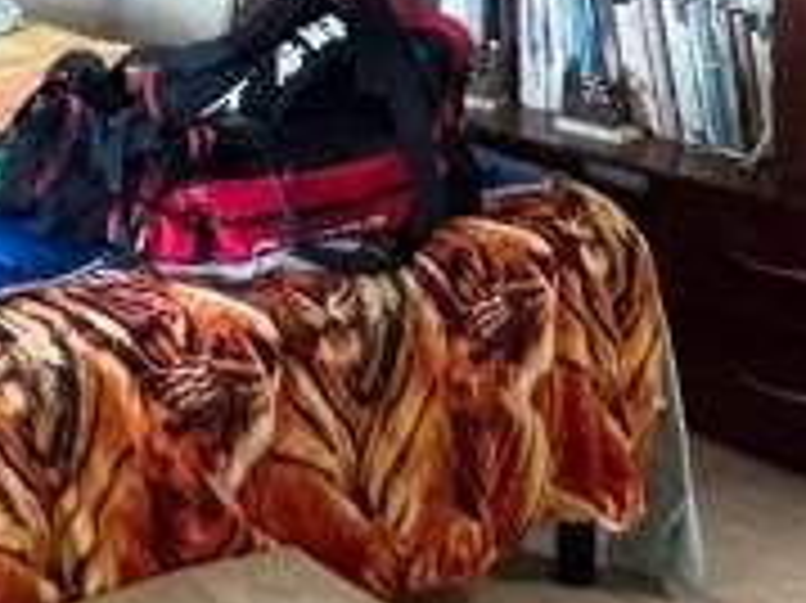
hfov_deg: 21.9
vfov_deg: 16.8
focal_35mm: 80
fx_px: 1861
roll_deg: +2.1
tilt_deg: -2.9
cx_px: -252
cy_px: -288
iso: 1000
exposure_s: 1/40
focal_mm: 2.22
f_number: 2.2
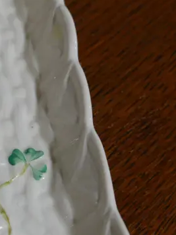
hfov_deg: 12.6
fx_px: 780
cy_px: 59
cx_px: -35
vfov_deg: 17.0
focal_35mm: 115
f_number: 4.4
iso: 200
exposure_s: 1/80
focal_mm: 20
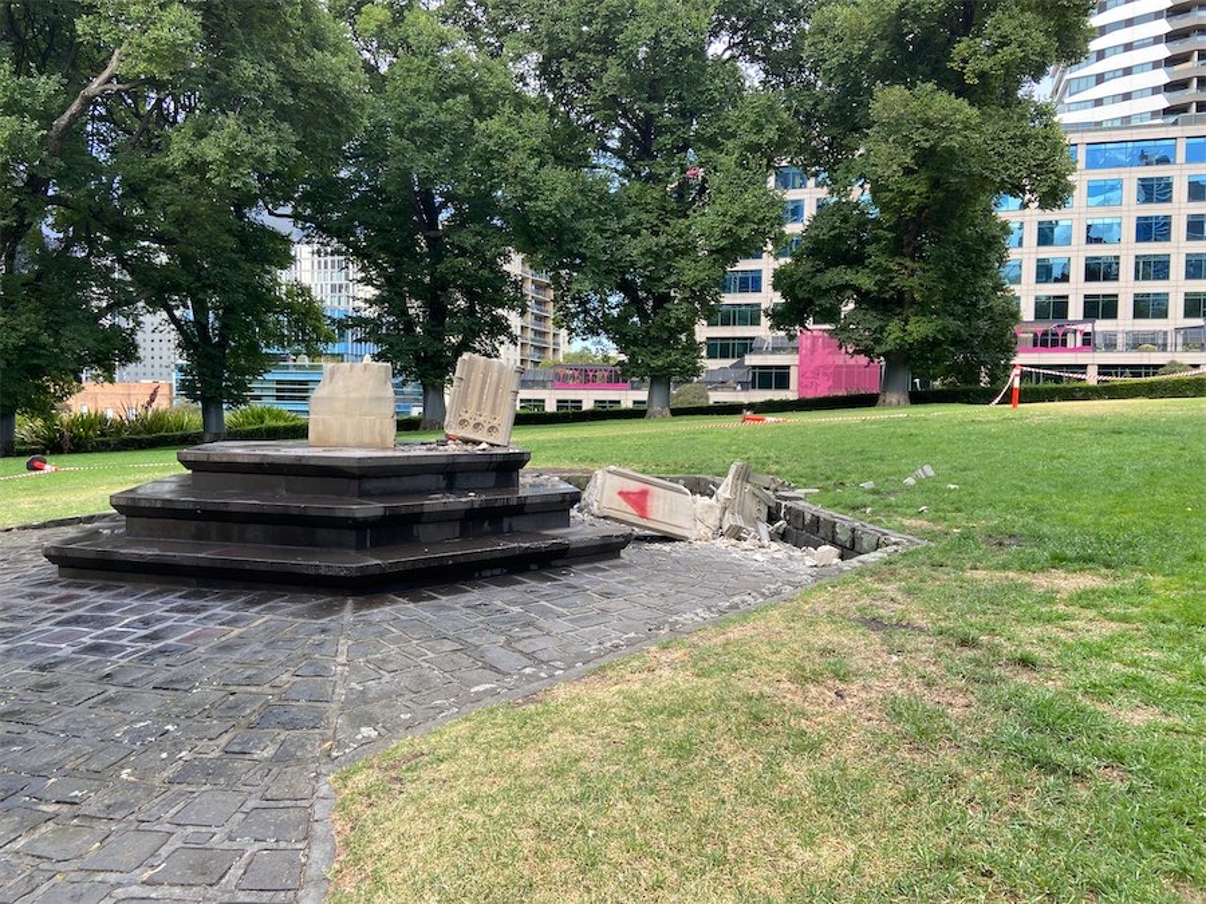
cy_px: 452
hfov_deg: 67.3
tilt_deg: -1.7
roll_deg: -1.3
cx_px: 603
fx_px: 906
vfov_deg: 53.1
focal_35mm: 26
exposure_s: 1/339
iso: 32
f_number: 1.8
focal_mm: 4.25
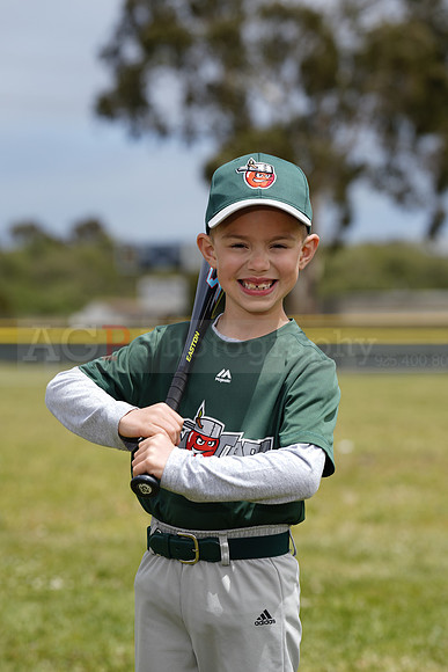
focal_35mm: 129
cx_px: 224
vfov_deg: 15.9
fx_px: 2406
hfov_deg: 10.6
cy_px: 336
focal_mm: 129
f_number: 5
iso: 50
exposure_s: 1/400
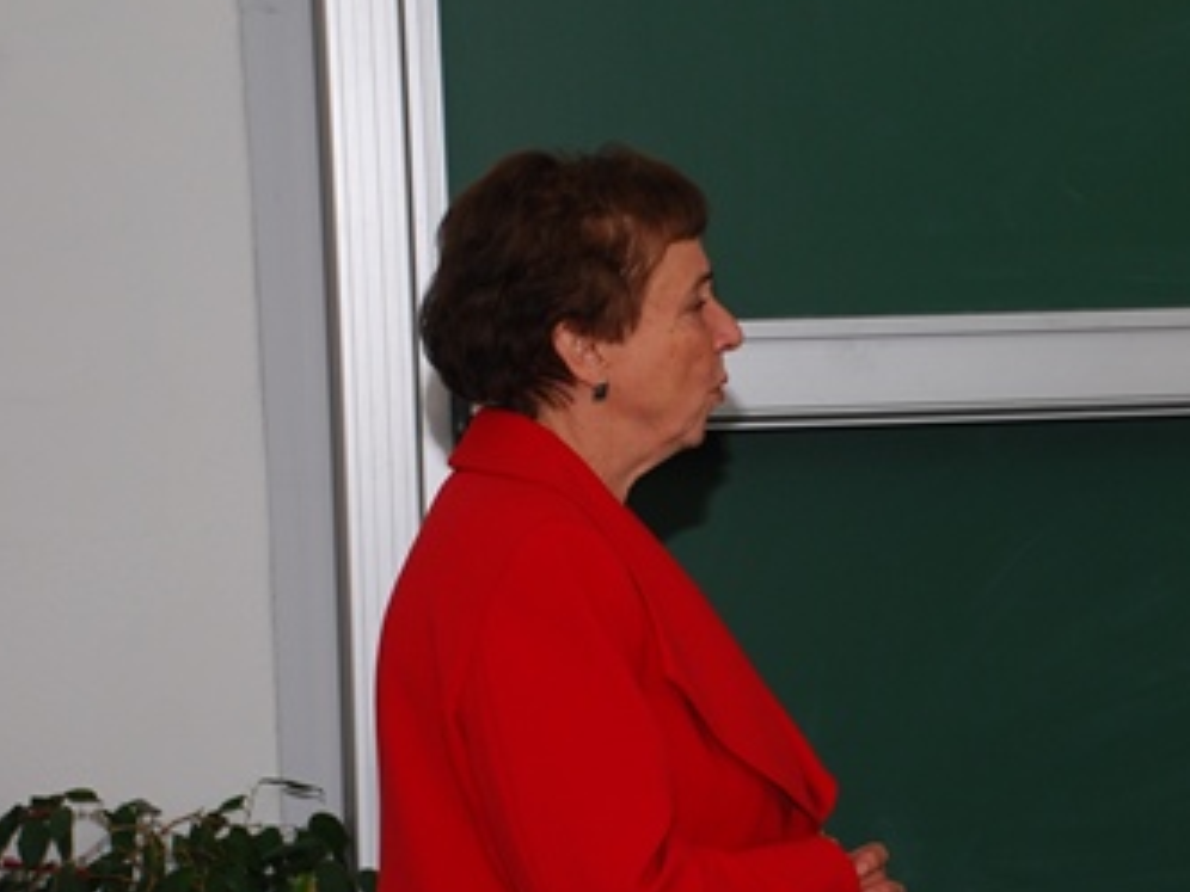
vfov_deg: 10.2
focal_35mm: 145
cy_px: 562
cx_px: 1043
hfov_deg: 13.5
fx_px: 4985
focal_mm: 52
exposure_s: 1/60
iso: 200
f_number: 5
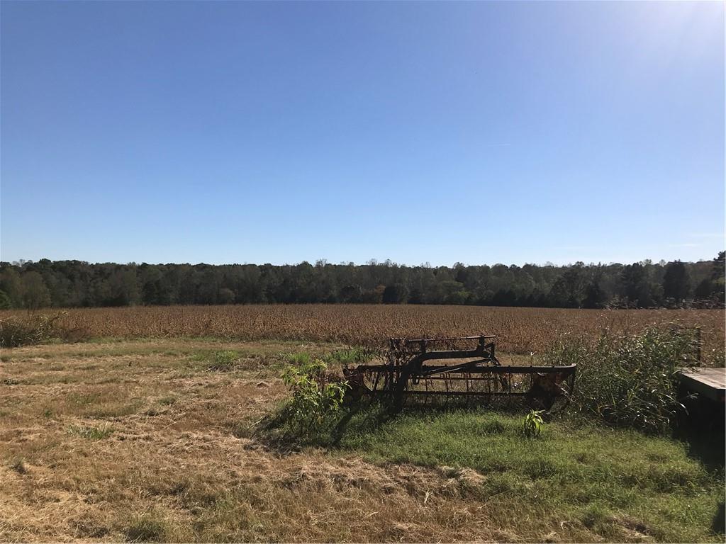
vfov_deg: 49.7
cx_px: 363
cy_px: 272
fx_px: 587
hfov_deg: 63.4
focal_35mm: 28
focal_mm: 3.99
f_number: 1.8
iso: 20
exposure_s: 1/4167
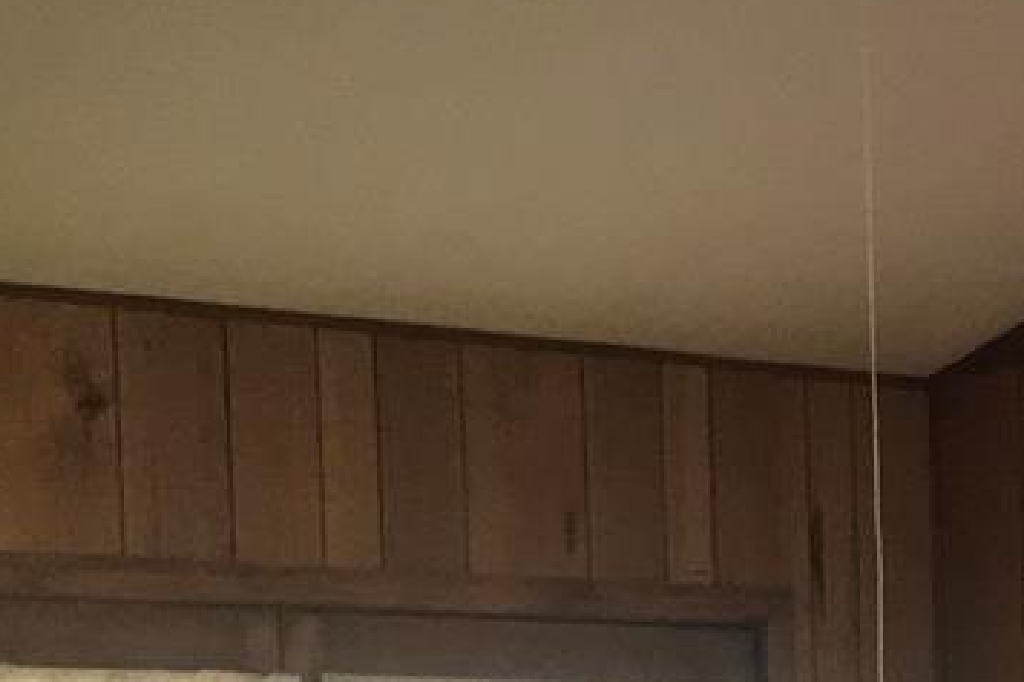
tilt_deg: -2.8
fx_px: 3724
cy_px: 1042
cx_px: 1182
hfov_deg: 15.2
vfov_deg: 10.1
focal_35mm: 131
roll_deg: +1.0
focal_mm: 3.99
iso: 100
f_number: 1.8
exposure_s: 1/30
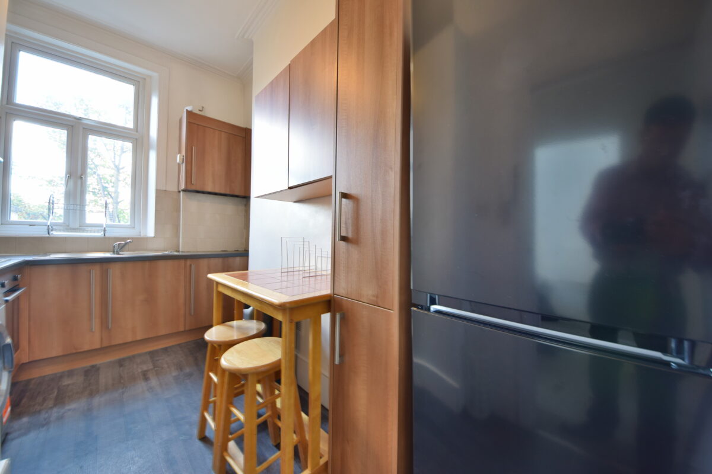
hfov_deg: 112.6
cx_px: 356
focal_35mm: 12
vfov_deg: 90.0
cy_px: 237
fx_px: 237
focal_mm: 8
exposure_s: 1/10
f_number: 4.5
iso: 400
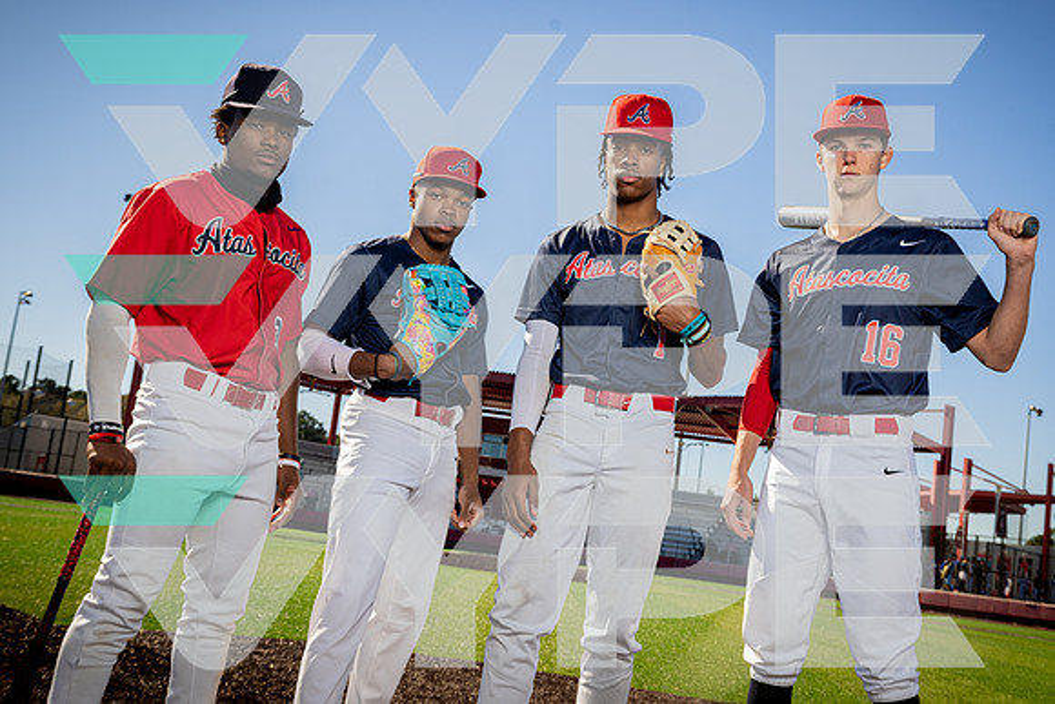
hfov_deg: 49.5
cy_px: 352
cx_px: 528
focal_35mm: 39
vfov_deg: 34.2
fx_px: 1143
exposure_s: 1/250
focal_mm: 39
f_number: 8
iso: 125
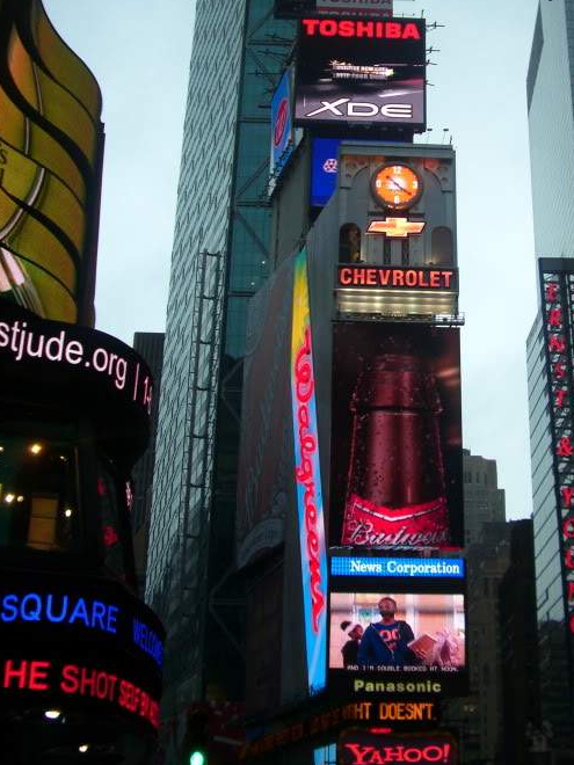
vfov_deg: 32.5
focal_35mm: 59
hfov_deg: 24.6
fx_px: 1304
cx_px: 413
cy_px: 270
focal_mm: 7.9
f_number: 2.8
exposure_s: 1/160
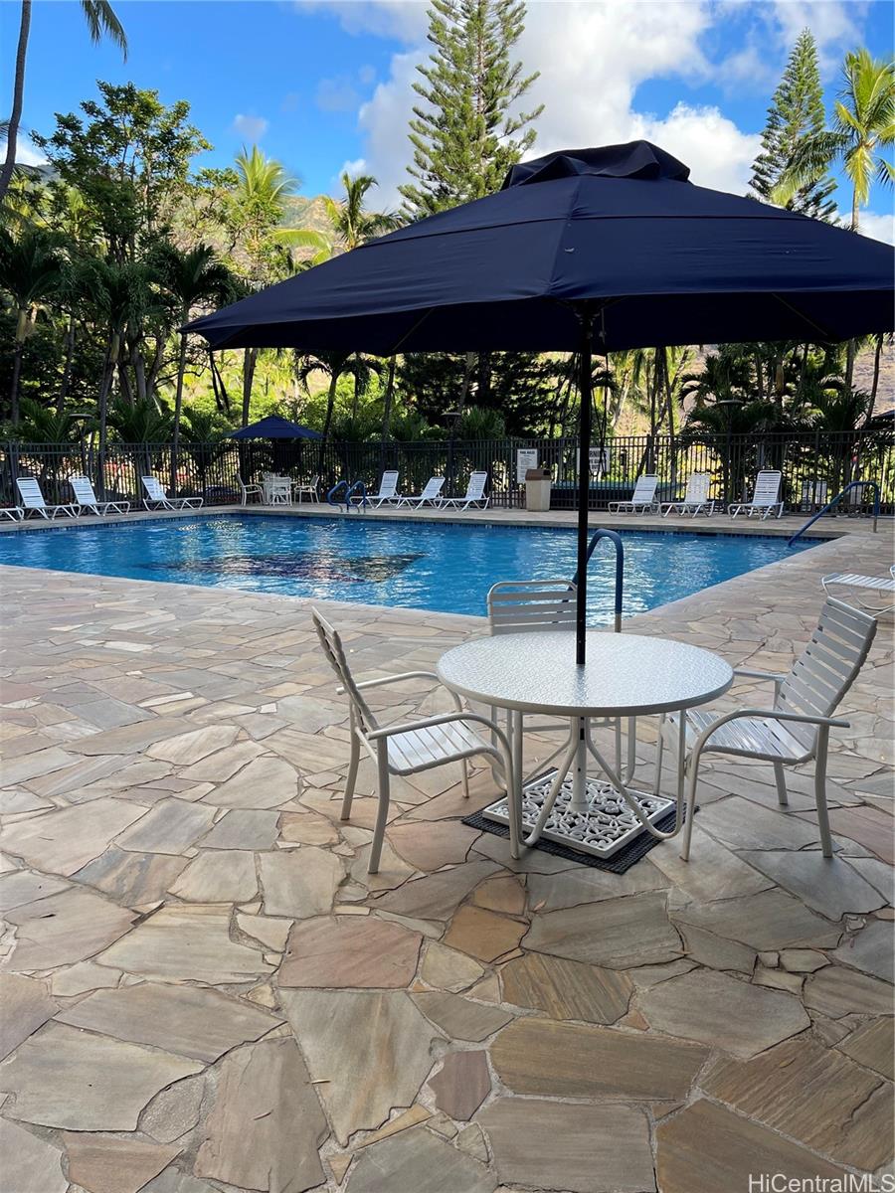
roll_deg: +0.7
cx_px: 448
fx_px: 896
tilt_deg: -9.2
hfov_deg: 53.1
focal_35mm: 26
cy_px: 596
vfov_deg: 67.3
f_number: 1.6
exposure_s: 1/561
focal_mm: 5.1
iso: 32
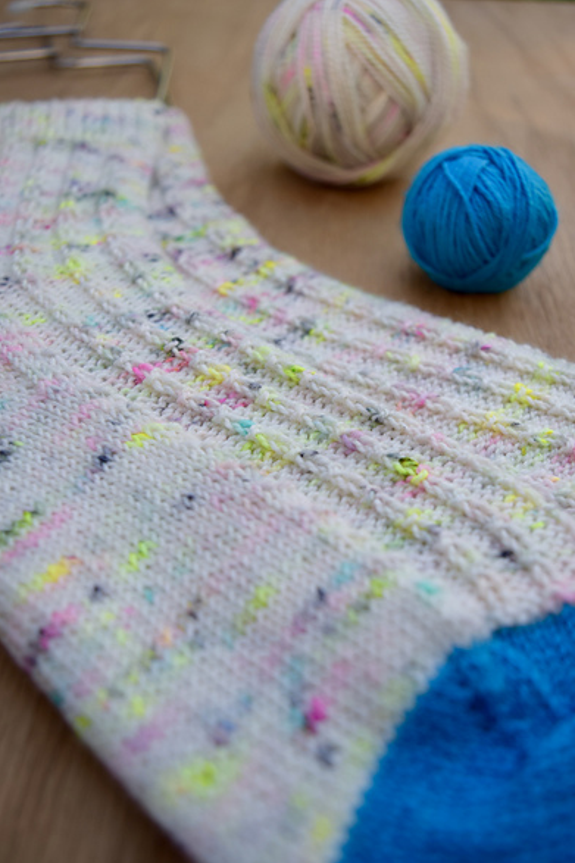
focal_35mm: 36
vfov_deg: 53.1
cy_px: 410
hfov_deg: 36.8
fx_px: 863
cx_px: 312
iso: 200
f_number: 3.8
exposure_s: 1/250
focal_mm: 22
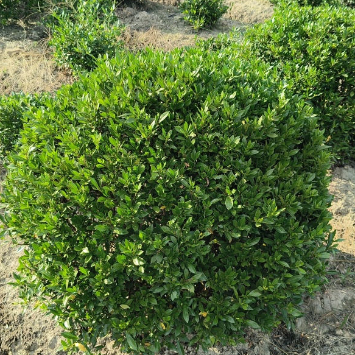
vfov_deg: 41.9
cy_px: 175
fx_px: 464
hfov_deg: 41.8
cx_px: 192
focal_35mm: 40
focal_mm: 4.84
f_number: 1.8
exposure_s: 1/779
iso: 80
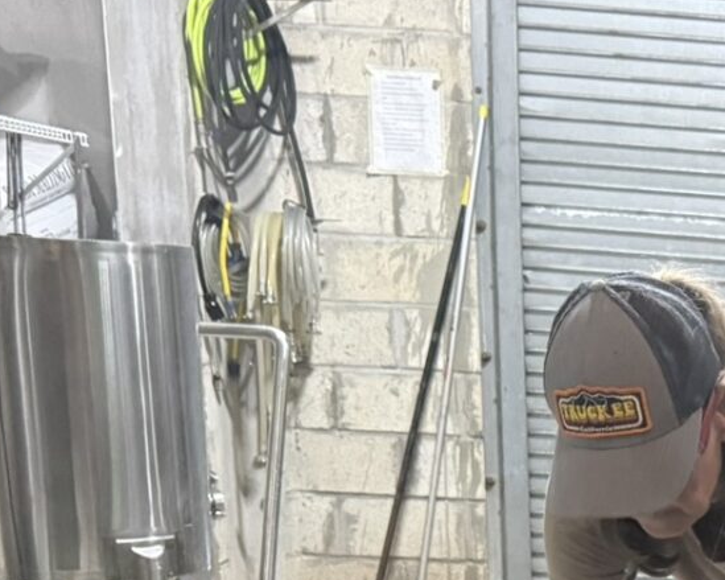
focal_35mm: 82
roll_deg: -3.1
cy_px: 787
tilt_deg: -15.1
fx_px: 1759
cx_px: 1000
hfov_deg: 20.7
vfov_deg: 17.4
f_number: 1.78
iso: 640
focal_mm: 6.76
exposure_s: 1/60
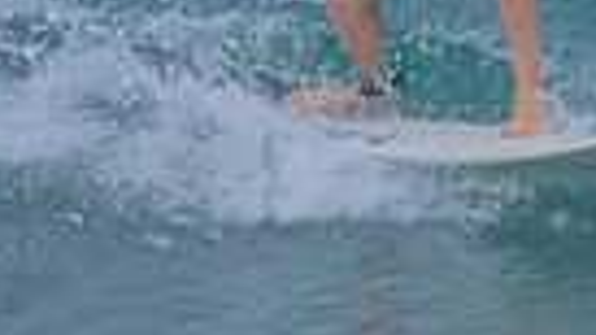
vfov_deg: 0.3
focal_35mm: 4793
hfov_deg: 0.5
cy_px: -161
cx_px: 524
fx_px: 75732
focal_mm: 800
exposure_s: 1/2000
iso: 1100
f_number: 11
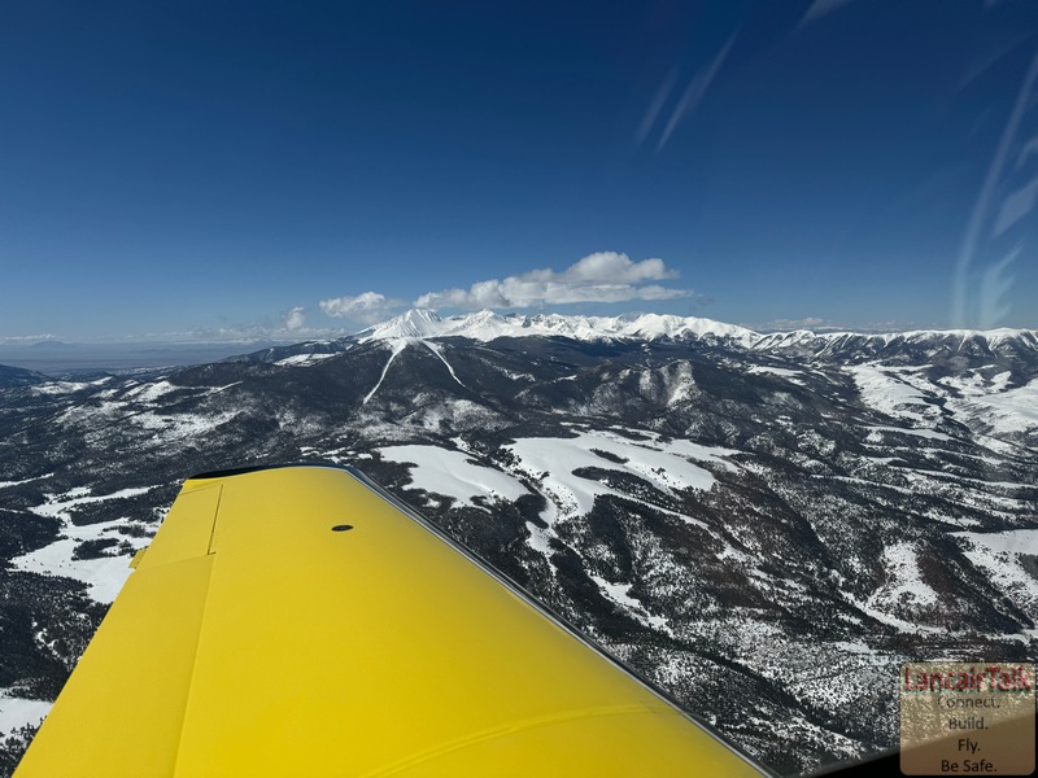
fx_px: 720
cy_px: 389
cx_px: 519
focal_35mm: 24
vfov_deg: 56.8
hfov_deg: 71.6
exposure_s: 1/12346
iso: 80
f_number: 1.78
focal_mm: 6.86
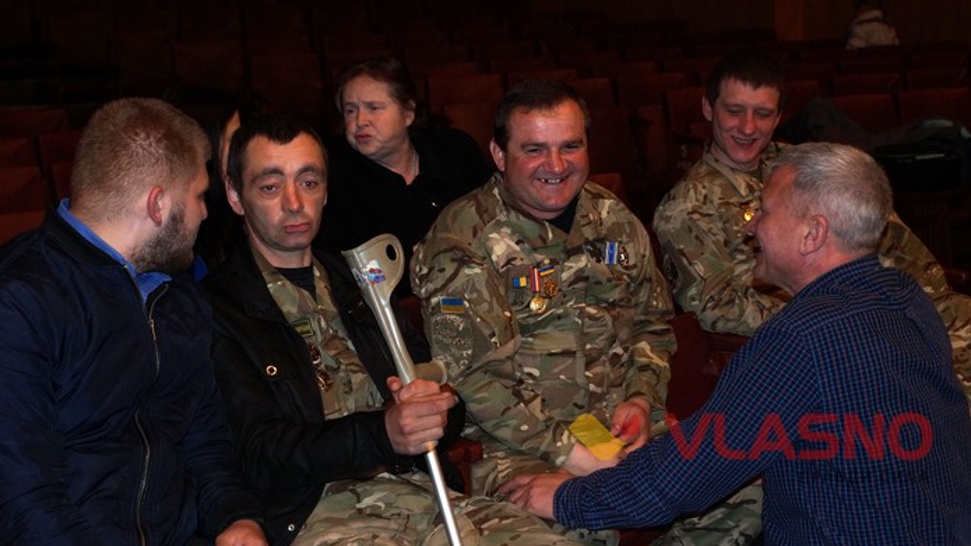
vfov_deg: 15.3
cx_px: 483
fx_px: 2034
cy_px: 248
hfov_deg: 26.8
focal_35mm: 79
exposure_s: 1/60
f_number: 5.6
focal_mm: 50
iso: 800
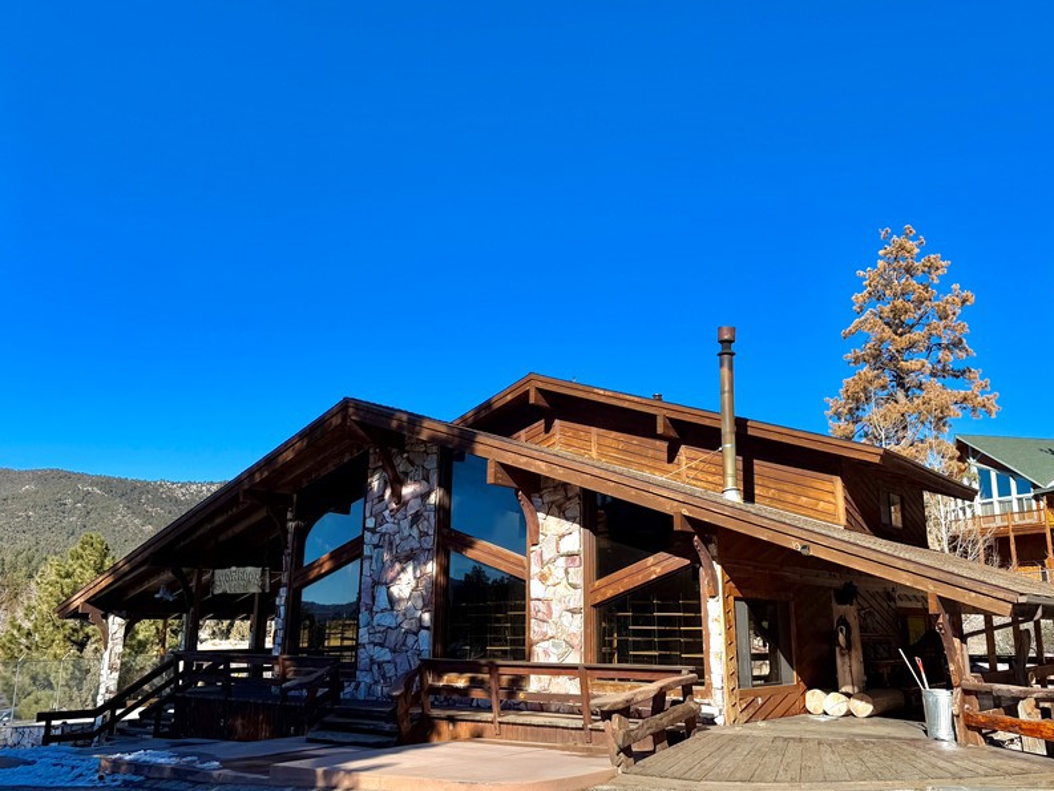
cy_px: 388
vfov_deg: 45.5
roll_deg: -0.4
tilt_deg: +12.7
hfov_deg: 58.3
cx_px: 542
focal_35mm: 31
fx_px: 944
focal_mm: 6.76
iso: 80
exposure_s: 1/3953
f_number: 1.78
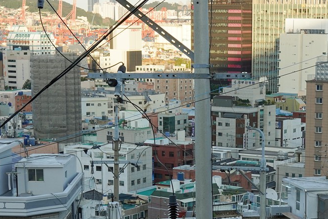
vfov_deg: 12.8
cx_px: 241
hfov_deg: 19.2
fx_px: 966
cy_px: 210
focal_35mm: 106
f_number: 11
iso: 400
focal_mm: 35
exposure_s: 1/125
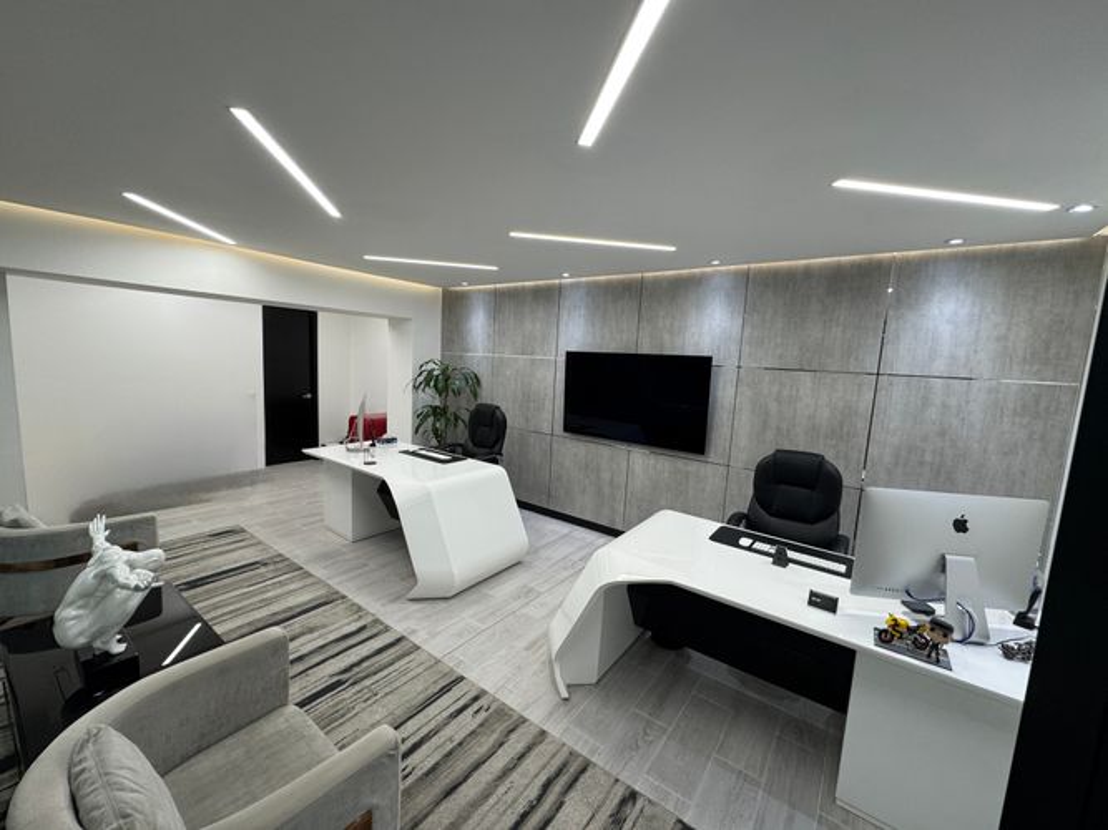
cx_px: 554
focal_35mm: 14
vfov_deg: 85.7
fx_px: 448
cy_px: 415
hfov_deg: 102.1
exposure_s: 1/120
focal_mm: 2.22
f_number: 2.2
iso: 125
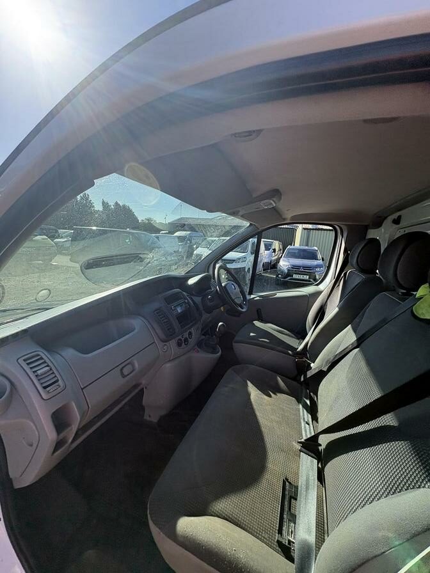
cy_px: 286
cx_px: 215
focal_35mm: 14
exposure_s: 1/664
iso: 50
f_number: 2.2
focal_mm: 2.22
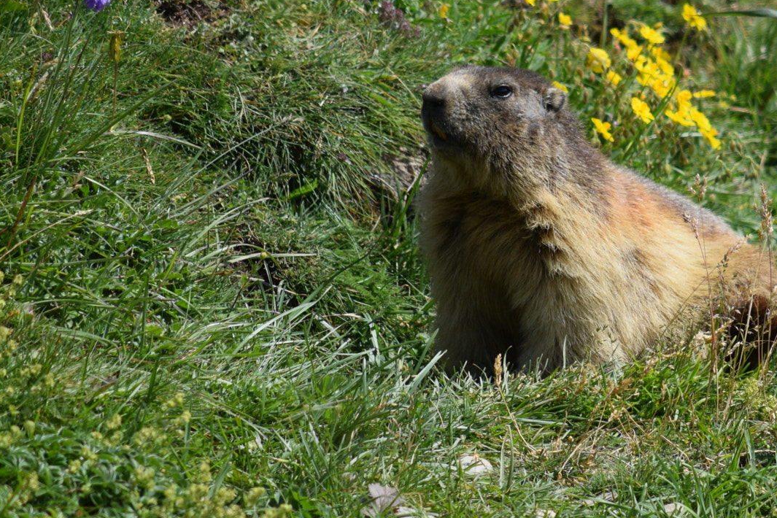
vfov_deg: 1.6
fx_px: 18668
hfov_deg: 2.4
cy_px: 152
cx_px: 542
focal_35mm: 865
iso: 400
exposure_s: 1/1600
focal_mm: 300
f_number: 6.3
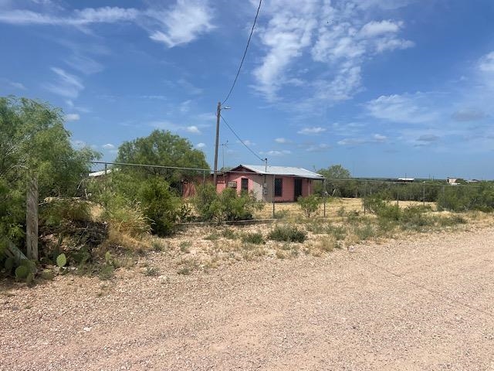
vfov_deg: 53.1
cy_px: 186
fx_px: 371
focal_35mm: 26
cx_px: 247
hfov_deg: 67.3
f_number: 1.6
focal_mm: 4.2
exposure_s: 1/7813
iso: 32
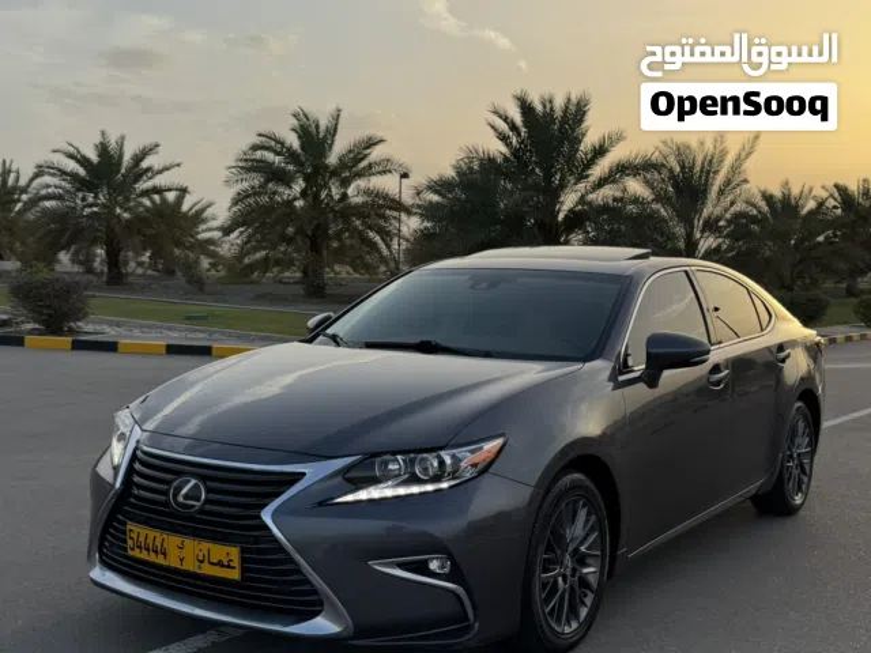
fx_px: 604
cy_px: 326
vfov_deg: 56.8
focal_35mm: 24
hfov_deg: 71.6
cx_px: 436
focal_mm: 6.76
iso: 80
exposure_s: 1/2041
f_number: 1.78
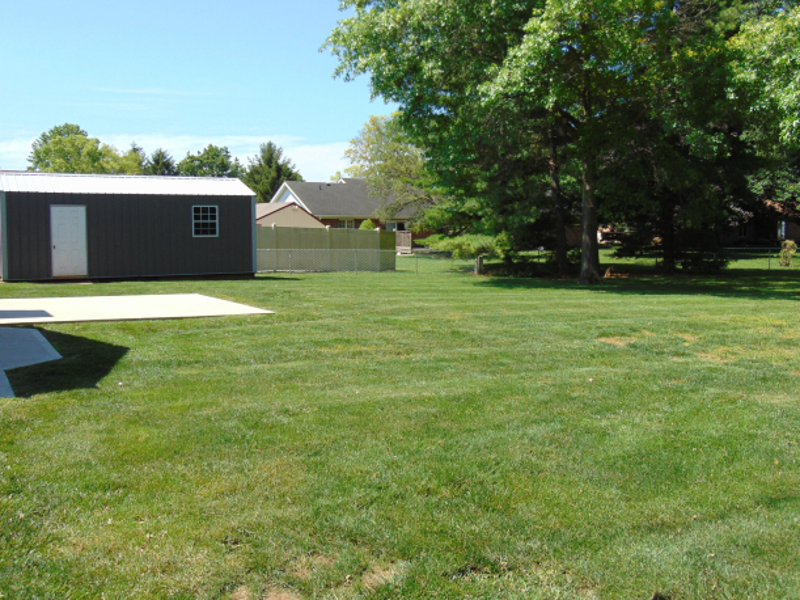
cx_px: 399
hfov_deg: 51.4
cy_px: 276
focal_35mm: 36
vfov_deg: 39.6
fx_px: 832
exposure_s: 1/640
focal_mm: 5.8
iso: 80
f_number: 3.2
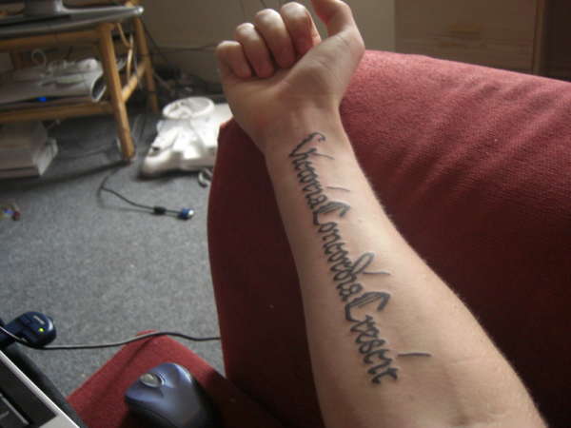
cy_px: 214
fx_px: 627
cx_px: 286
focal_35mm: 38
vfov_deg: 37.7
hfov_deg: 49.0
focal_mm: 7.9
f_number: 2.8
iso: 400
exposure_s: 1/40
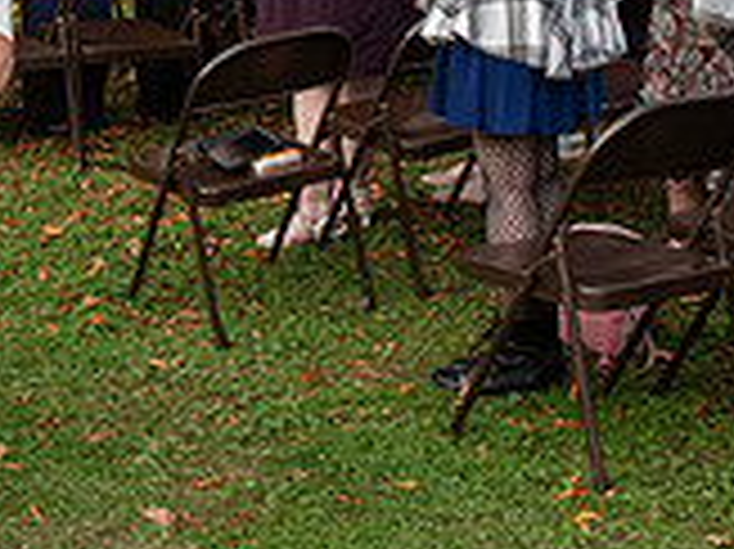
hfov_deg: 19.4
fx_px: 2055
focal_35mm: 97
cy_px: -38
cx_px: -71
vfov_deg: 14.9
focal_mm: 24
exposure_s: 1/200
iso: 400
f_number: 6.3
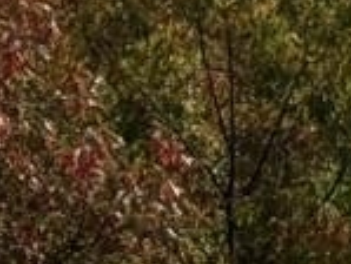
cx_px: 198
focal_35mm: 329
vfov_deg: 4.4
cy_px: -502
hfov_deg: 6.0
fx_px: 3339
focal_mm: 6.76
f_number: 1.78
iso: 64
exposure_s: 1/12500
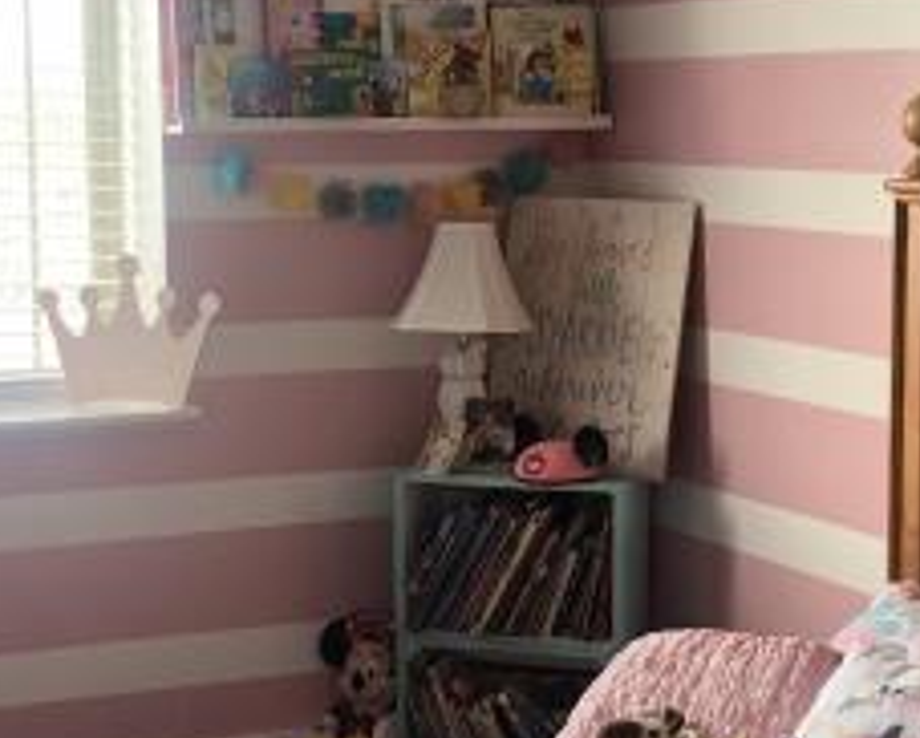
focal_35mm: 77
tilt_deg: -9.2
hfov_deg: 24.7
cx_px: 421
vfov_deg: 19.9
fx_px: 2098
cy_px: 466
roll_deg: -0.9
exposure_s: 1/120
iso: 125
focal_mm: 4
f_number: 1.8
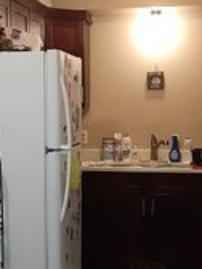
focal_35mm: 77
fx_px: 599
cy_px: 183
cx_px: 74
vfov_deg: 25.2
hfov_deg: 19.1
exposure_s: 1/30
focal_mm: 2.91
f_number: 1.9
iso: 250
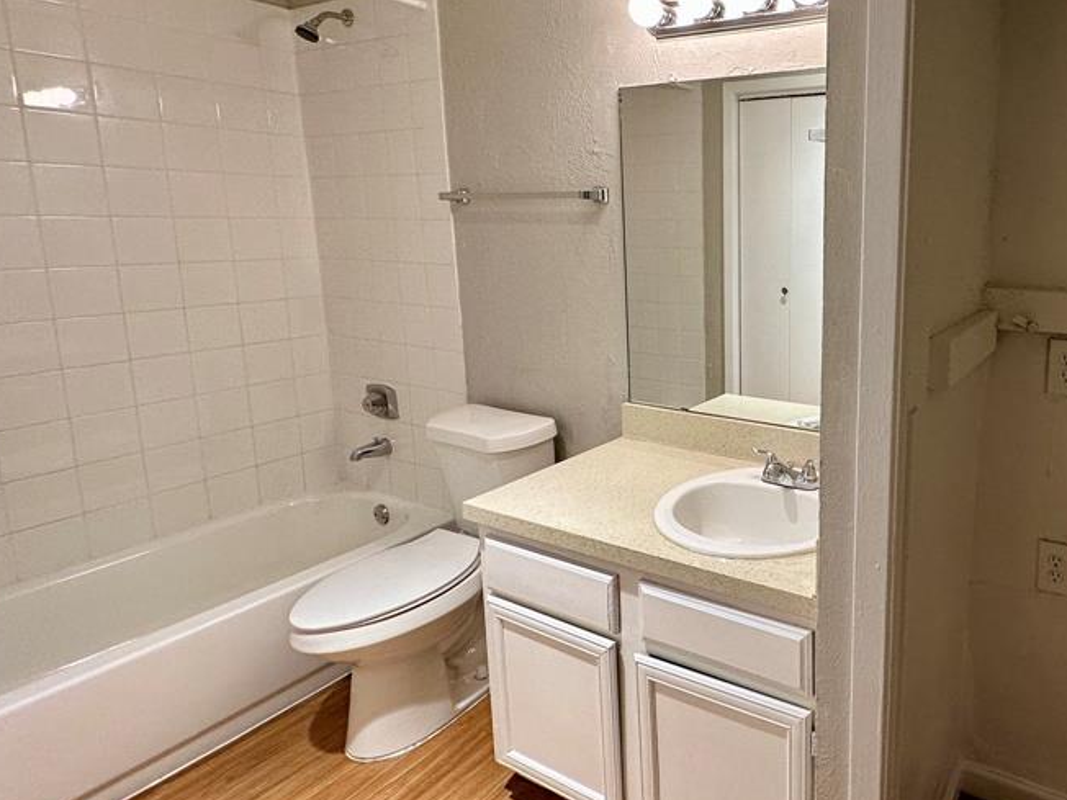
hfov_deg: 70.6
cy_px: 326
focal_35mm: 22
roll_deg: -0.6
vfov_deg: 60.6
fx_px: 678
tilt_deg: -9.4
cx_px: 817
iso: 160
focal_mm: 2.22
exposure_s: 1/120
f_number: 2.2
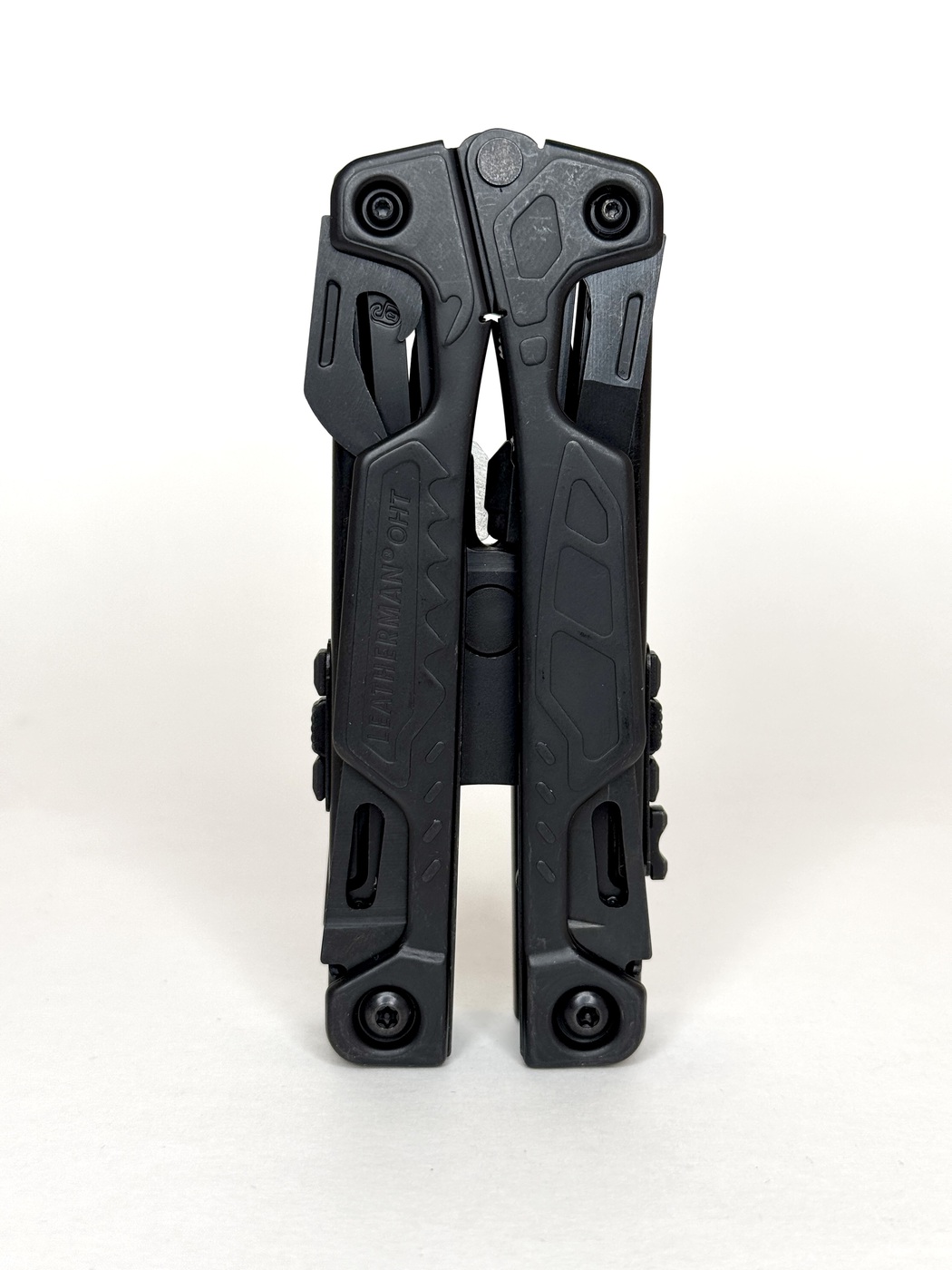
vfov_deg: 39.7
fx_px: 1760
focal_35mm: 48
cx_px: 476
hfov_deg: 30.3
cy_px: 635
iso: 64
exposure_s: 1/317
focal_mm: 6.76
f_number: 1.78
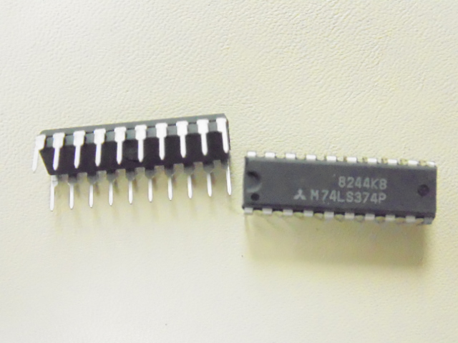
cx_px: 229
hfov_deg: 36.2
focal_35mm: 53
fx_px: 701
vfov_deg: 27.5
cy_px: 172
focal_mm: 9.5
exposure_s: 1/100
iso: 3200
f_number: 3.9
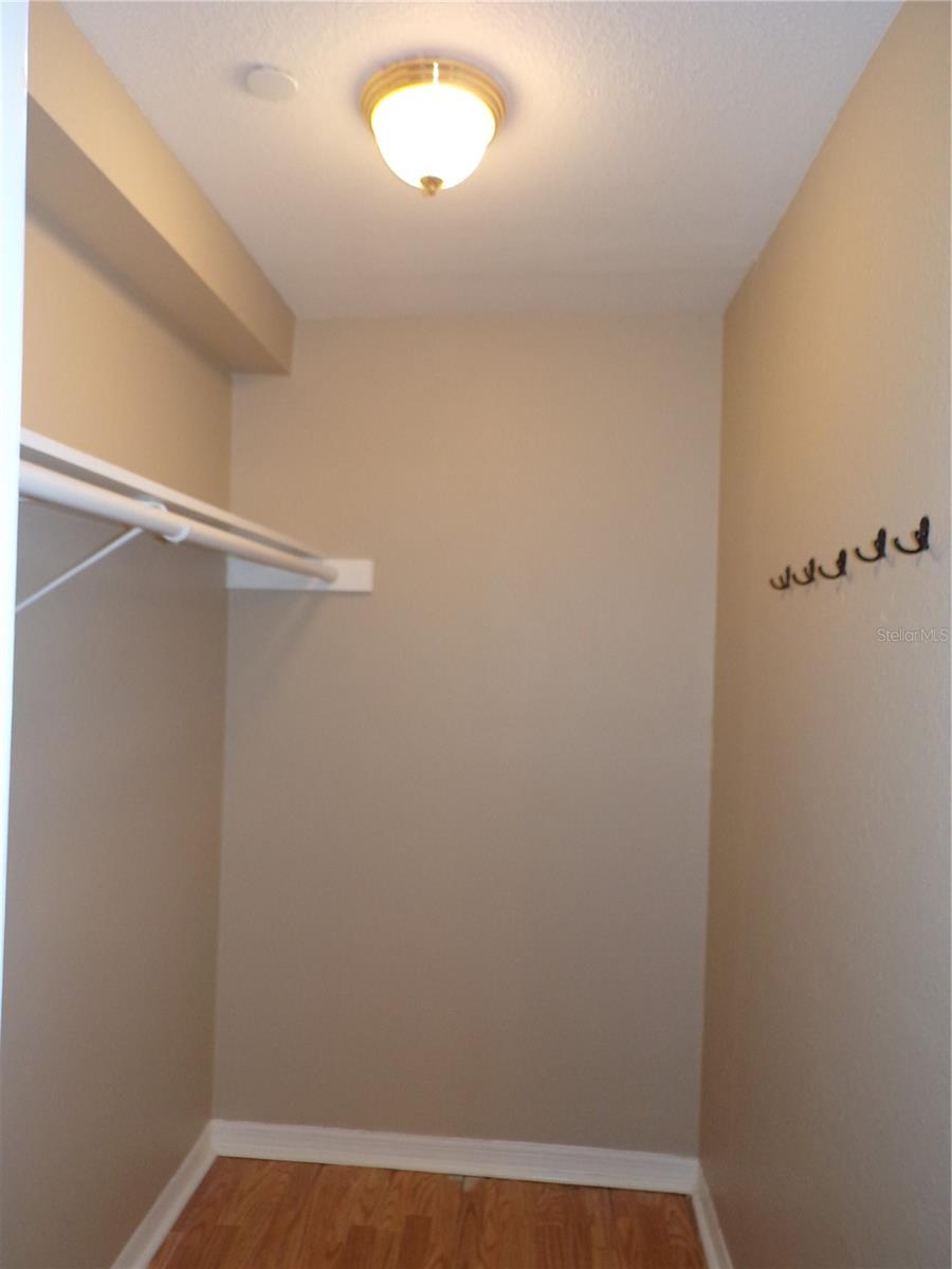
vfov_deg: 71.6
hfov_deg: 56.8
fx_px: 880
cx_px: 476
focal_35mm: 24
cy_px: 634
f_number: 3
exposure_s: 1/34
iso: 200
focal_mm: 4.3
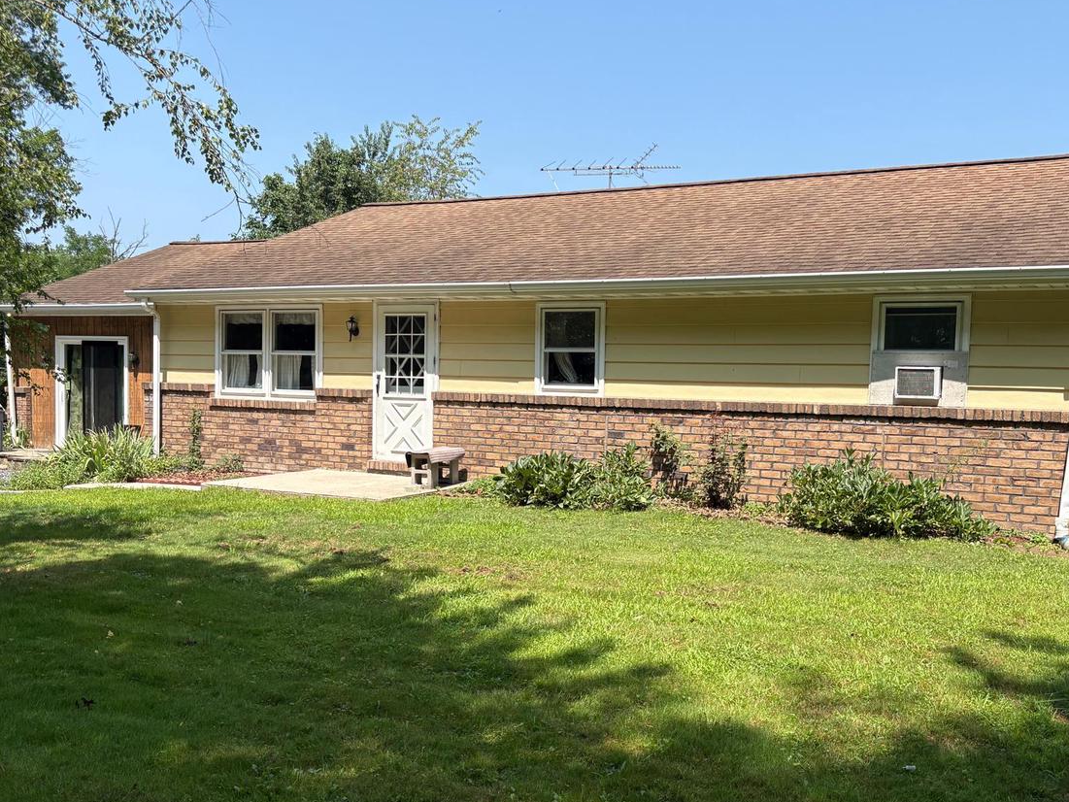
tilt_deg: -2.4
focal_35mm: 34
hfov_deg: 53.7
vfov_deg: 41.7
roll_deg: -1.4
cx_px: 620
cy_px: 463
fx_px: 1050
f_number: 1.6
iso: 50
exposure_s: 1/1953
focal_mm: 5.96
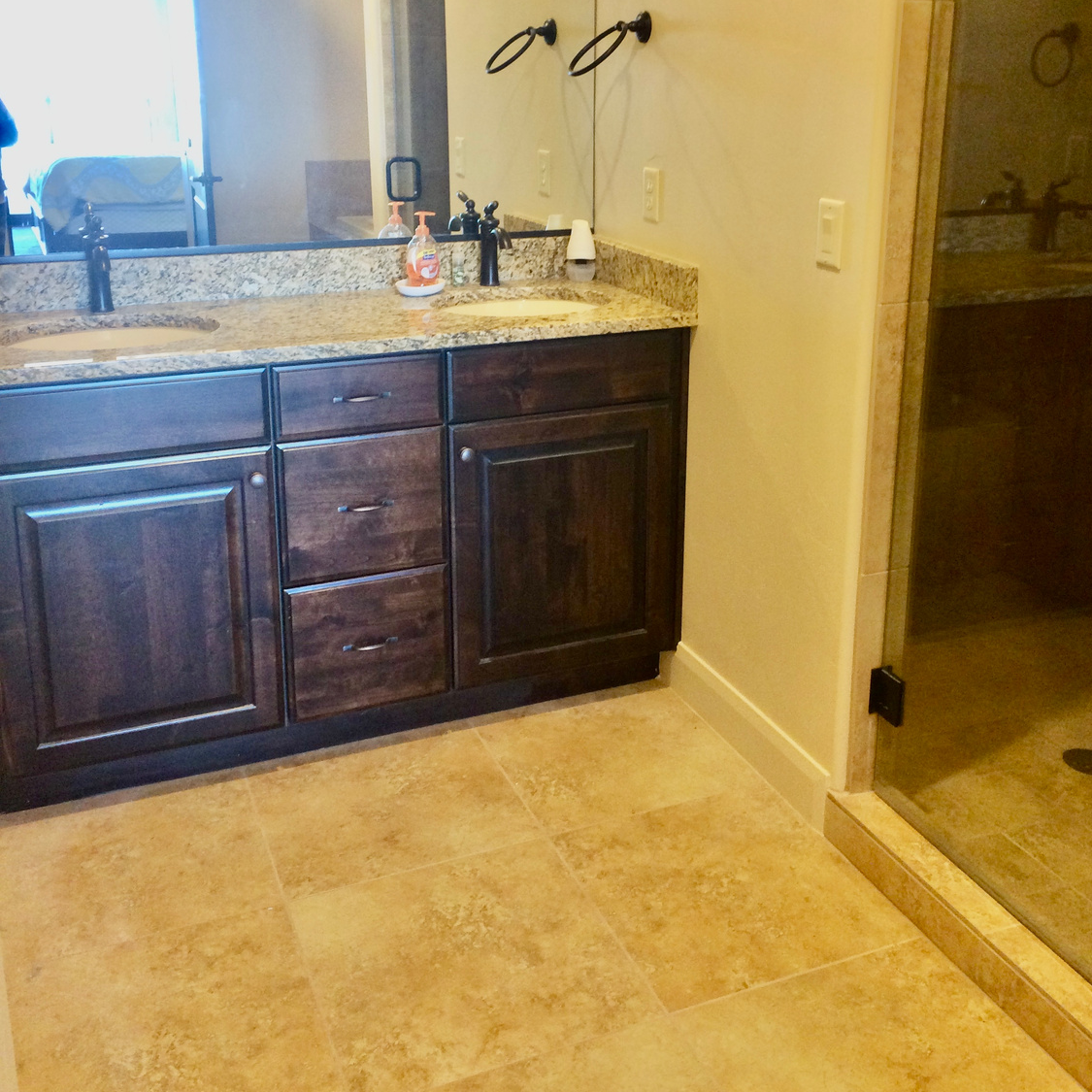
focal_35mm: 35
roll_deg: +0.5
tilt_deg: -14.5
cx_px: 558
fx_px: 1249
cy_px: 378
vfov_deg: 46.6
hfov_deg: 47.2
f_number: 2.2
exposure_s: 1/30
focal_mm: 4.15
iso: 160
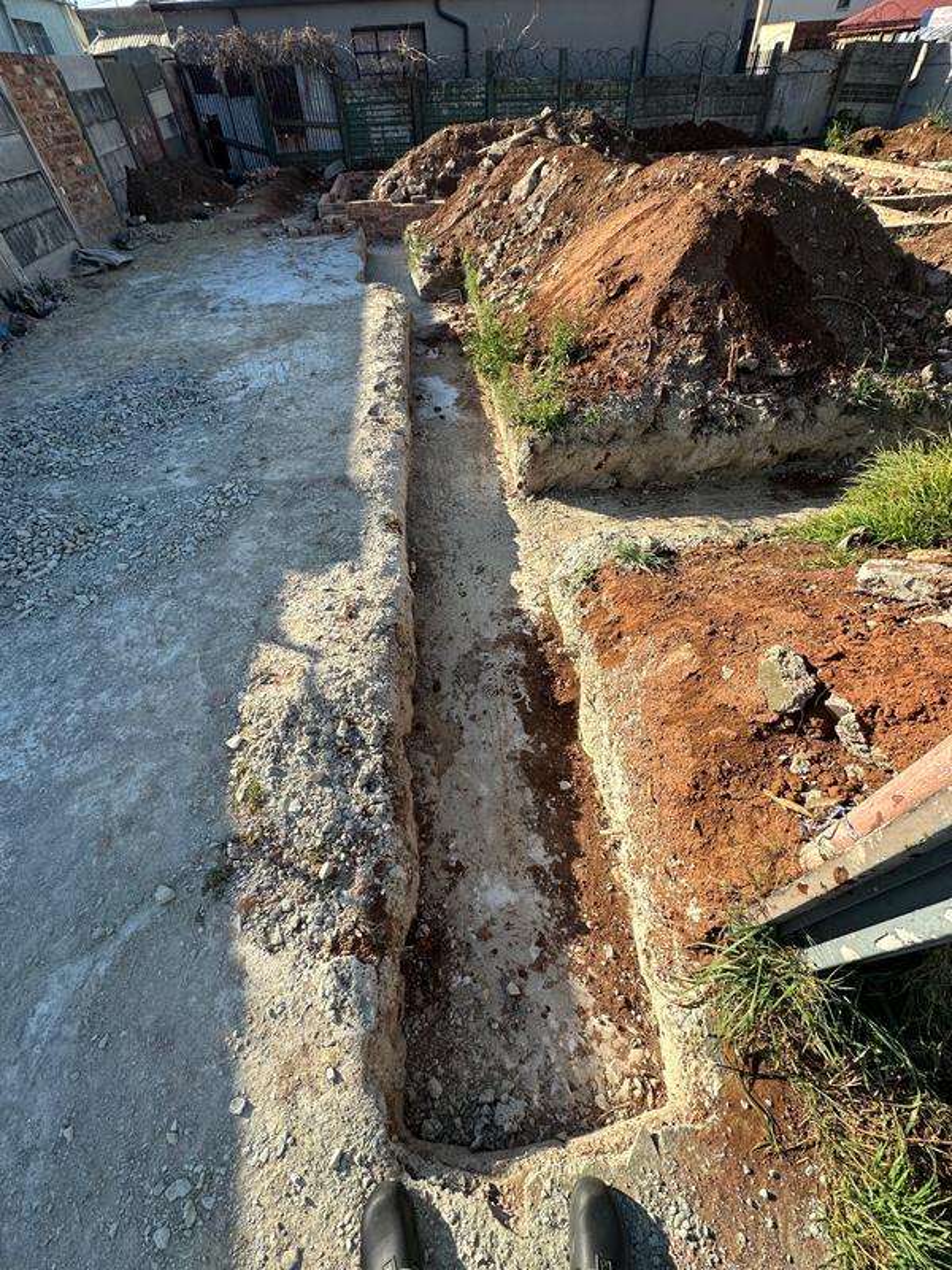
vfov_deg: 102.1
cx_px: 476
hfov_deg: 85.7
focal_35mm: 14
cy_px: 635
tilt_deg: -47.8
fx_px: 513
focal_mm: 2.22
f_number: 2.2
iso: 40
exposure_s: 1/861
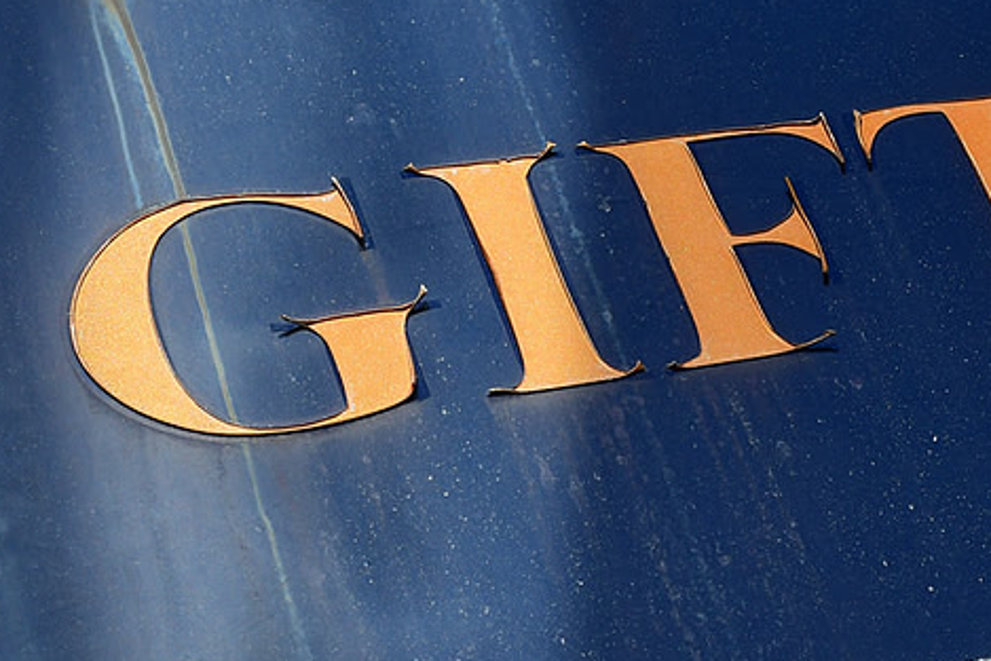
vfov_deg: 11.2
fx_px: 3359
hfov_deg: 16.8
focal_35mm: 122
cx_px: 609
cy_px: 310
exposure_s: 1/400
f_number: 11
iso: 200
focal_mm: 35
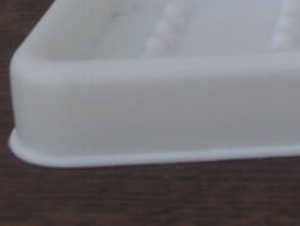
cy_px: -138
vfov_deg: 9.4
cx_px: 618
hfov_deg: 11.6
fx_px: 1319
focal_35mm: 152
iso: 100
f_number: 2.8
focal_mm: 6.2
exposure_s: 1/250
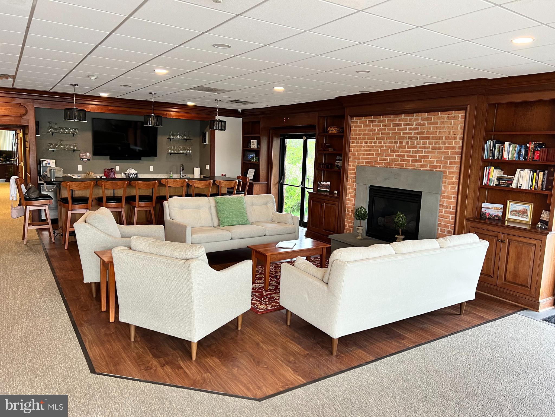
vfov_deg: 53.1
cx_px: 278
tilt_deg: -7.9
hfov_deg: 67.3
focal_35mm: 26
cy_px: 208
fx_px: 417
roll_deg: -2.6
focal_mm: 5.7
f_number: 1.5
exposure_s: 1/60
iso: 80
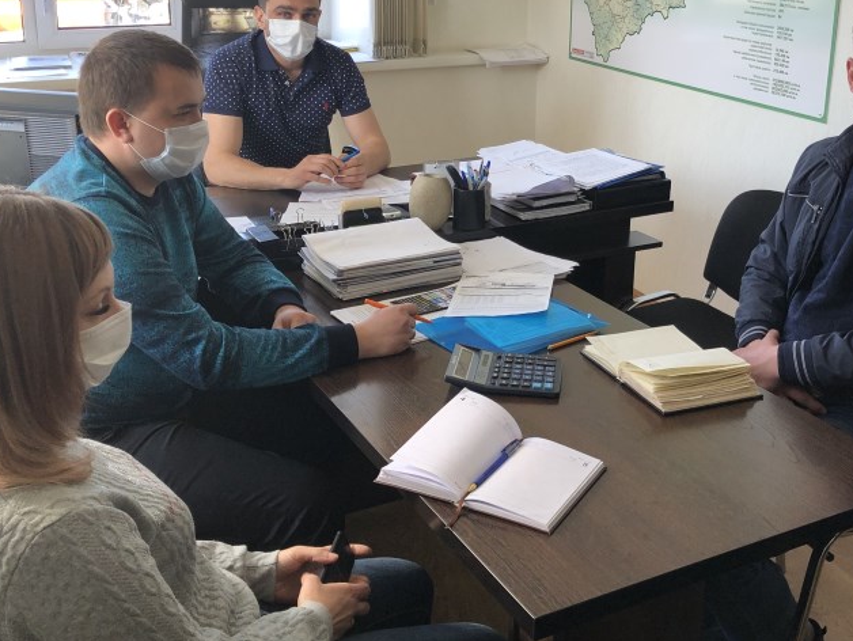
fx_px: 814
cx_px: 484
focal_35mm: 33
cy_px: 274
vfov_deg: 42.9
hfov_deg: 55.1
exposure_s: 1/100
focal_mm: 4
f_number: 1.8
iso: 40
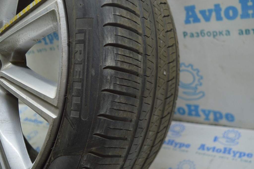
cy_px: 84
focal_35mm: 36
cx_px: 127
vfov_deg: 36.8
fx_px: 254
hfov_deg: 53.2
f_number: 4
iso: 400
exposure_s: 1/40
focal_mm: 24
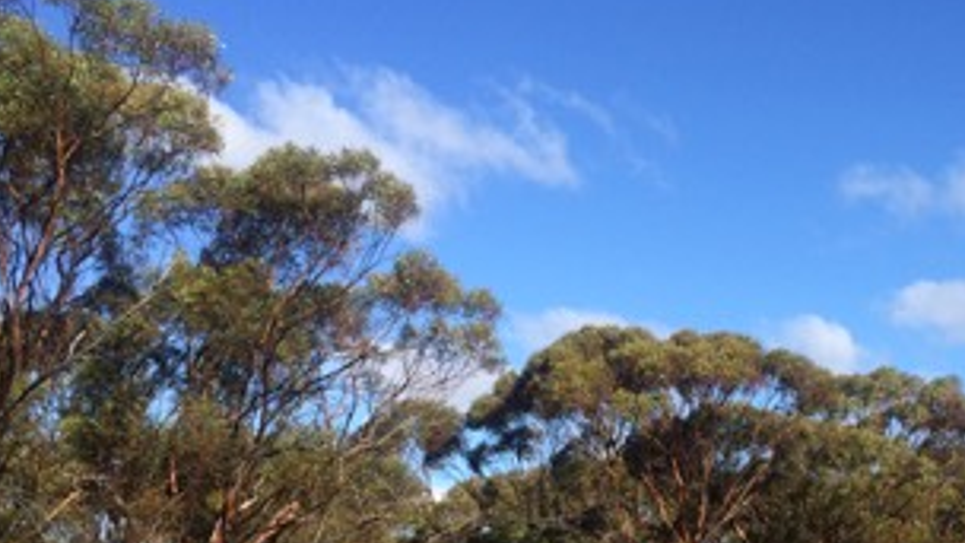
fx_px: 1382
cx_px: 679
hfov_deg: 37.9
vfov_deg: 21.7
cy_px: 499
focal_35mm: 54
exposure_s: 1/1414
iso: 32
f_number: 2.2
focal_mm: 4.15
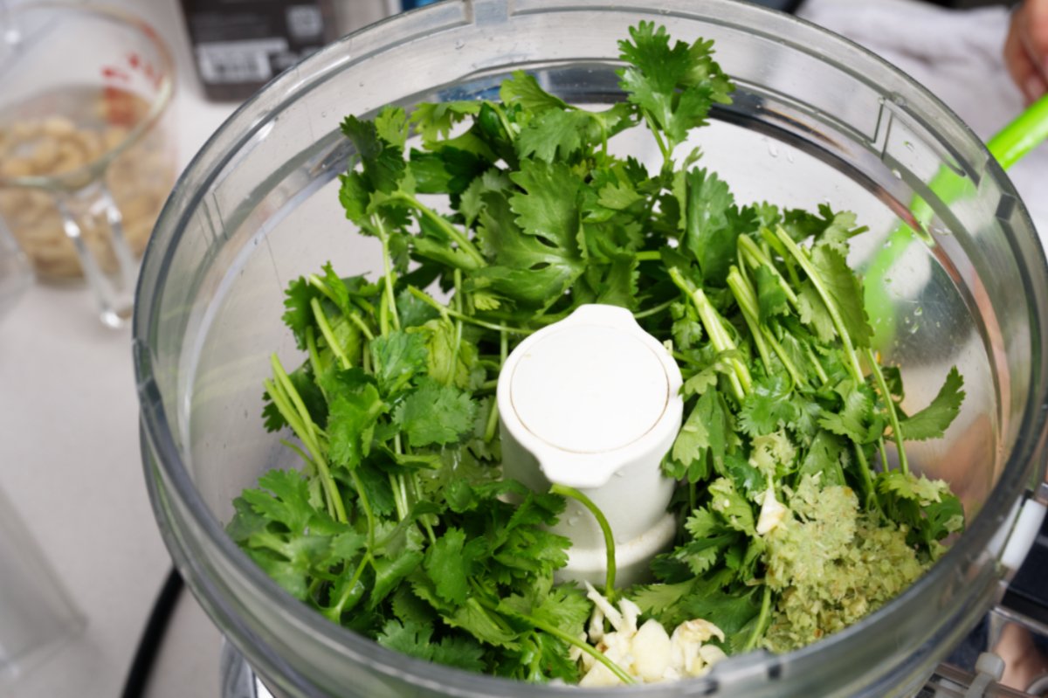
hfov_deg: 45.4
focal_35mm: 43
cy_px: 349
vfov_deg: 31.2
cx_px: 524
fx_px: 1251
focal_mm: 43
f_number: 8
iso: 200
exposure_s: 1/160
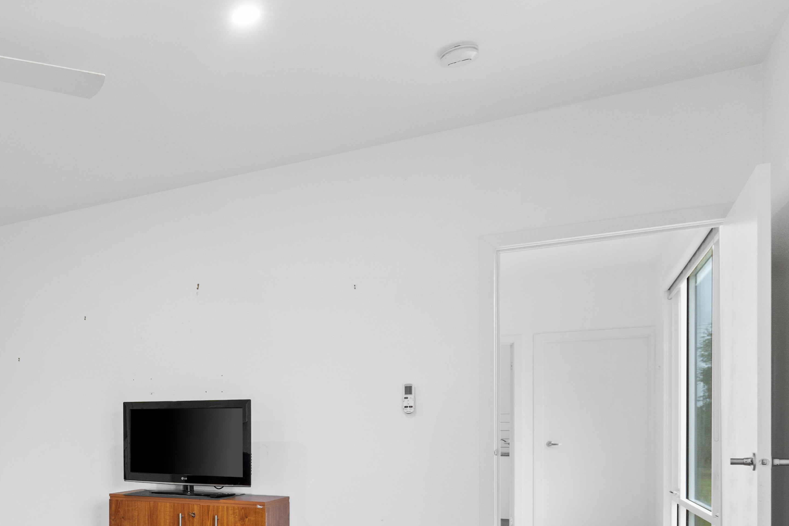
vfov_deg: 39.1
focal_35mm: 32
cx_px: 12
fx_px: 701
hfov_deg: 48.9
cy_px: 440
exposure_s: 1/2.5
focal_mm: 10
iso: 200
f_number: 8
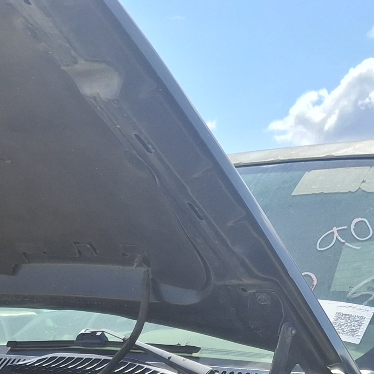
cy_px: 576
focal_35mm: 91
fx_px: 1112
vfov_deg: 17.1
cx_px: 126
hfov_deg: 19.0
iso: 32
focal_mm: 4.69
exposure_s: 1/1506
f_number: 1.8
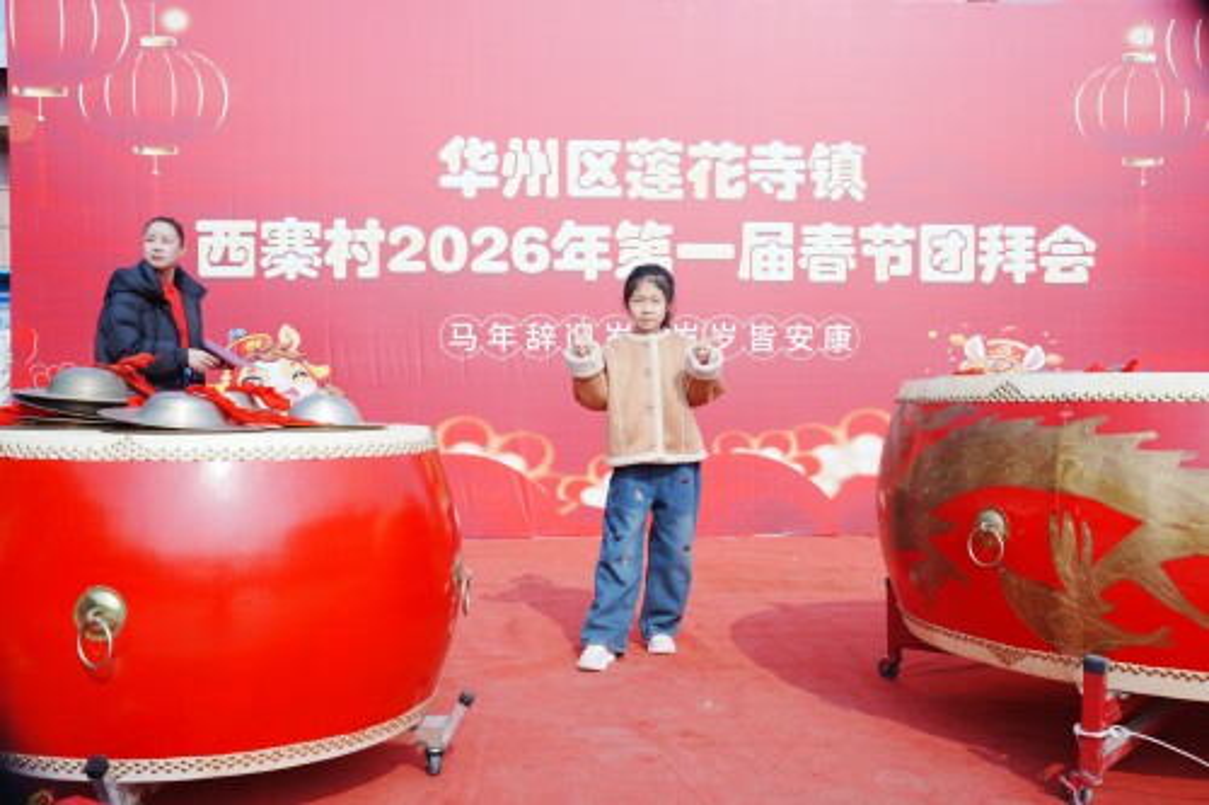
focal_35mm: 33
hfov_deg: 57.2
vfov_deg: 39.9
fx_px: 1108
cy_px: 402
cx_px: 604
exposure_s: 1/160
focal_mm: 33
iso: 100
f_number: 9
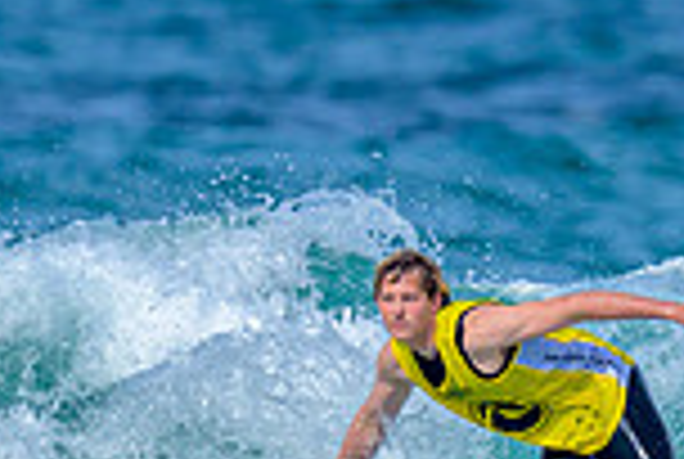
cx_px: 189
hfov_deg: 0.5
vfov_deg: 0.3
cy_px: 310
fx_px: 79765
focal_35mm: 4190
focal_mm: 800
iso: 200
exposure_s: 1/2000
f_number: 6.3
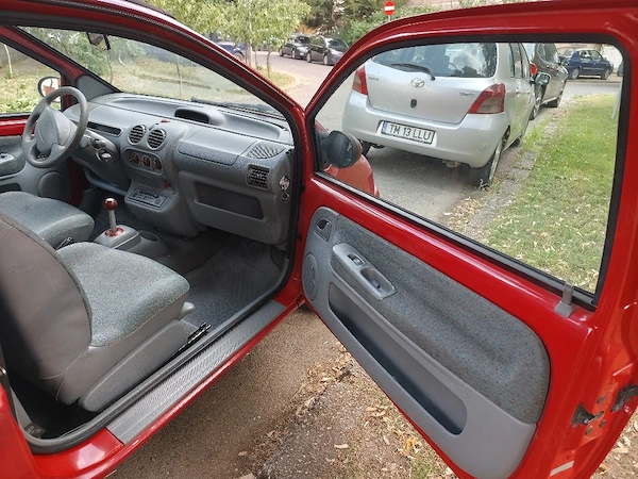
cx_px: 319
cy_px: 240
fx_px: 424
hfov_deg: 73.9
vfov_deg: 58.9
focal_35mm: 23
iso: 400
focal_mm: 6.19
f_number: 1.65
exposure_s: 1/98
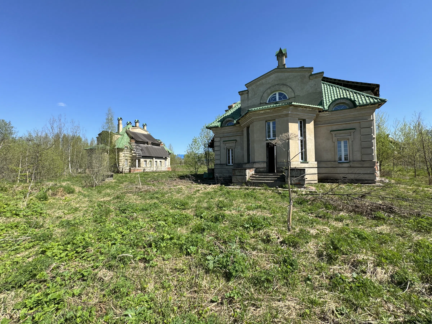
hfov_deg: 102.1
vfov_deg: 85.7
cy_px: 162
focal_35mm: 14
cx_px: 216
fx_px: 175
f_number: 2.2
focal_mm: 2.22
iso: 40
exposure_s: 1/956
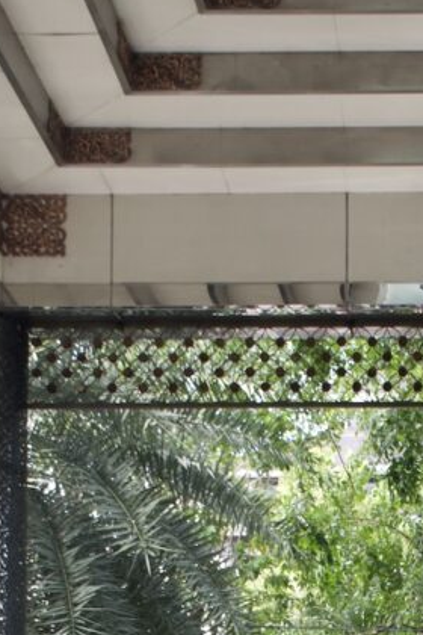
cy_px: 732
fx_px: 1674
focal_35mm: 95
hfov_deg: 14.2
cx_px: 412
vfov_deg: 20.3
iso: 400
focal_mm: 26
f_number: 7.1
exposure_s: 1/160
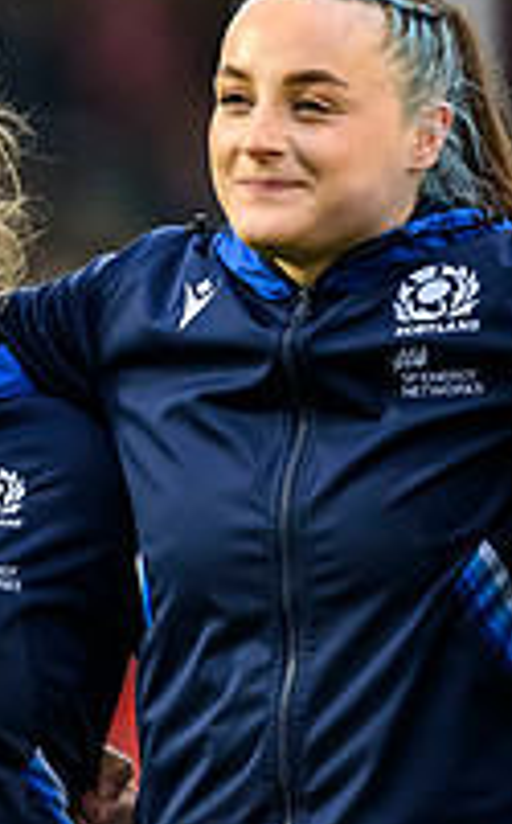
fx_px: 26417
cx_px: -528
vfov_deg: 1.8
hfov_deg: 1.1
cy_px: 437
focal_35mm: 1179
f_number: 3.2
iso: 4000
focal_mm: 400
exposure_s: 1/1600
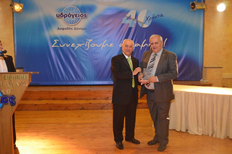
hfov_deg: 57.3
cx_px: 116
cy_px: 77
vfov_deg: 39.8
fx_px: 212
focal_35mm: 33
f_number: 4
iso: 6400
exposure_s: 1/180
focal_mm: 22
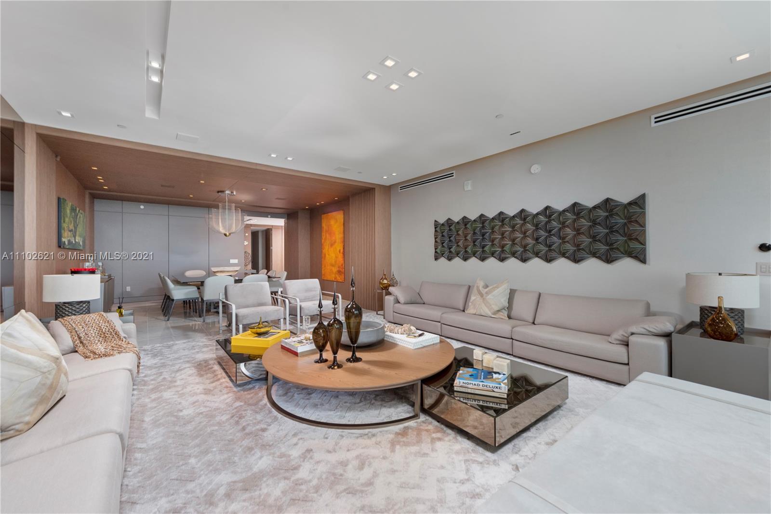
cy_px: 257
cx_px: 386
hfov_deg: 104.2
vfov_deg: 81.2
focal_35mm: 14
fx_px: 300
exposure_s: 1/200
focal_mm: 14
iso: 800
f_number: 8
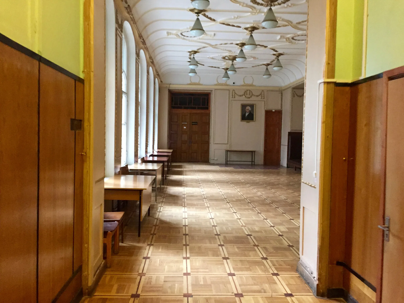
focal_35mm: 29
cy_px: 152
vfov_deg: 48.2
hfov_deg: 61.7
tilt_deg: +0.6
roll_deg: +0.7
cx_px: 202
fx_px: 338
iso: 250
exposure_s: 1/25
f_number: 2.2
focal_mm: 4.15
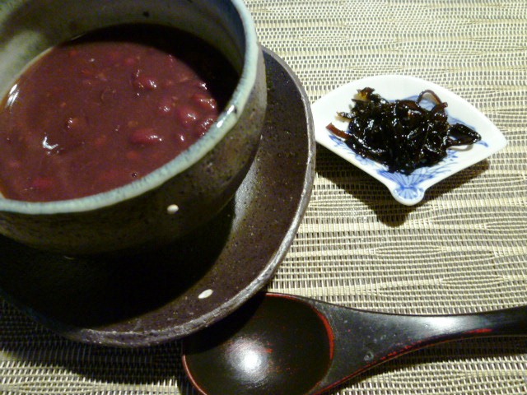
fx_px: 381
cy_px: 198
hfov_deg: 69.4
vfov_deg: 54.9
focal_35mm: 25
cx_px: 264
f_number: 2.8
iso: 400
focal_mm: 4.5
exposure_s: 1/13
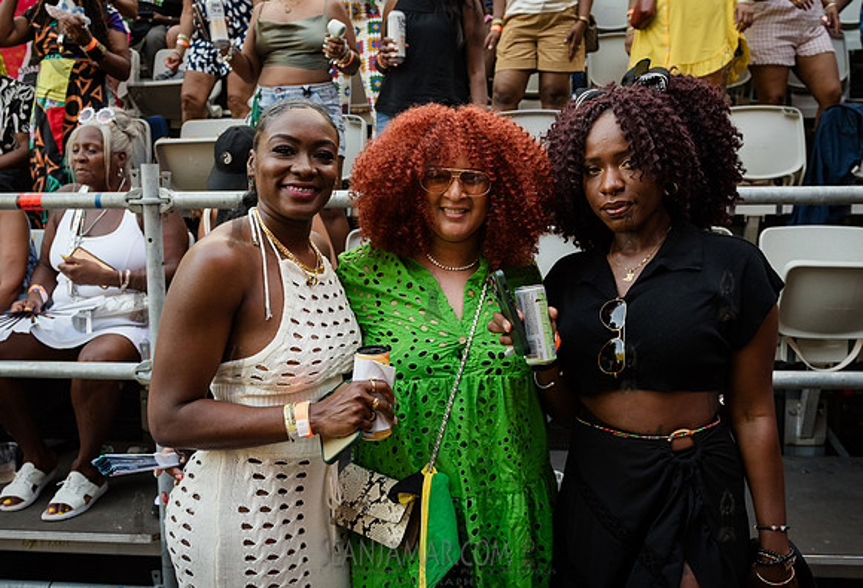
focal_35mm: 34
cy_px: 270
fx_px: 819
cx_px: 447
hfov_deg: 55.5
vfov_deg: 39.4
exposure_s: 1/250
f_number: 4
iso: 1600
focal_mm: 26
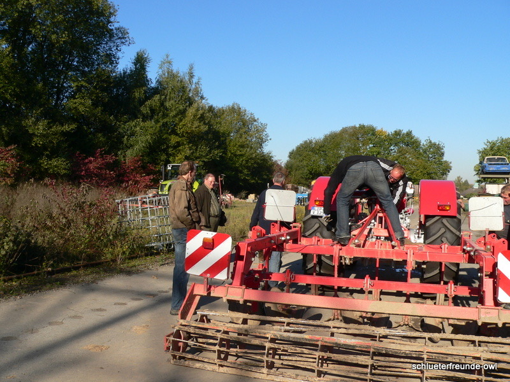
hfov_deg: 51.4
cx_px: 255
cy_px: 191
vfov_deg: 39.7
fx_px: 530
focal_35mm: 36
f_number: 4.6
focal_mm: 6
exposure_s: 1/500
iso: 80
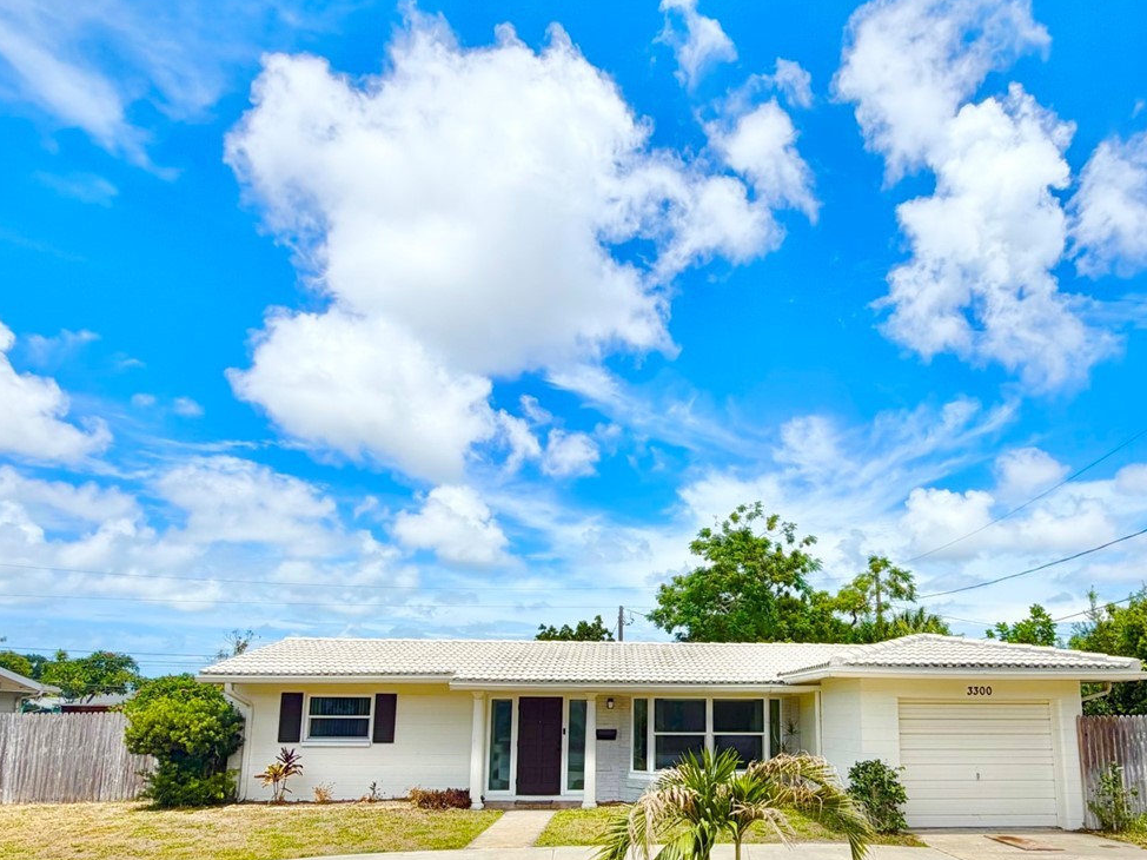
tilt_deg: +9.8
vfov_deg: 57.1
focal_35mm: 23
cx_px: 676
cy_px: 598
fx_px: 762
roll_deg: +0.3
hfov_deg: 73.3
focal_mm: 2.22
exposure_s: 1/1399
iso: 20
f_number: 2.2
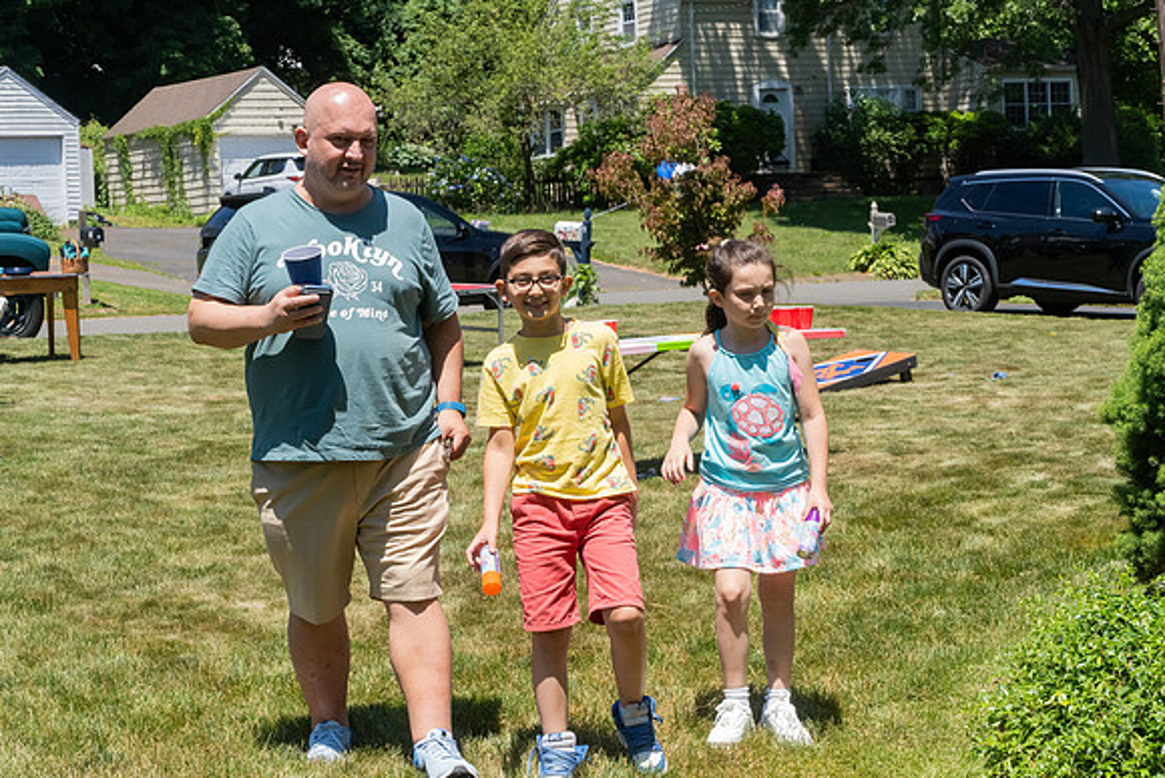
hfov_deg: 31.2
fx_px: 2088
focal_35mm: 64
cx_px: 582
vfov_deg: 21.1
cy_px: 389
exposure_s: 1/2500
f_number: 9
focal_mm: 43
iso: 2000
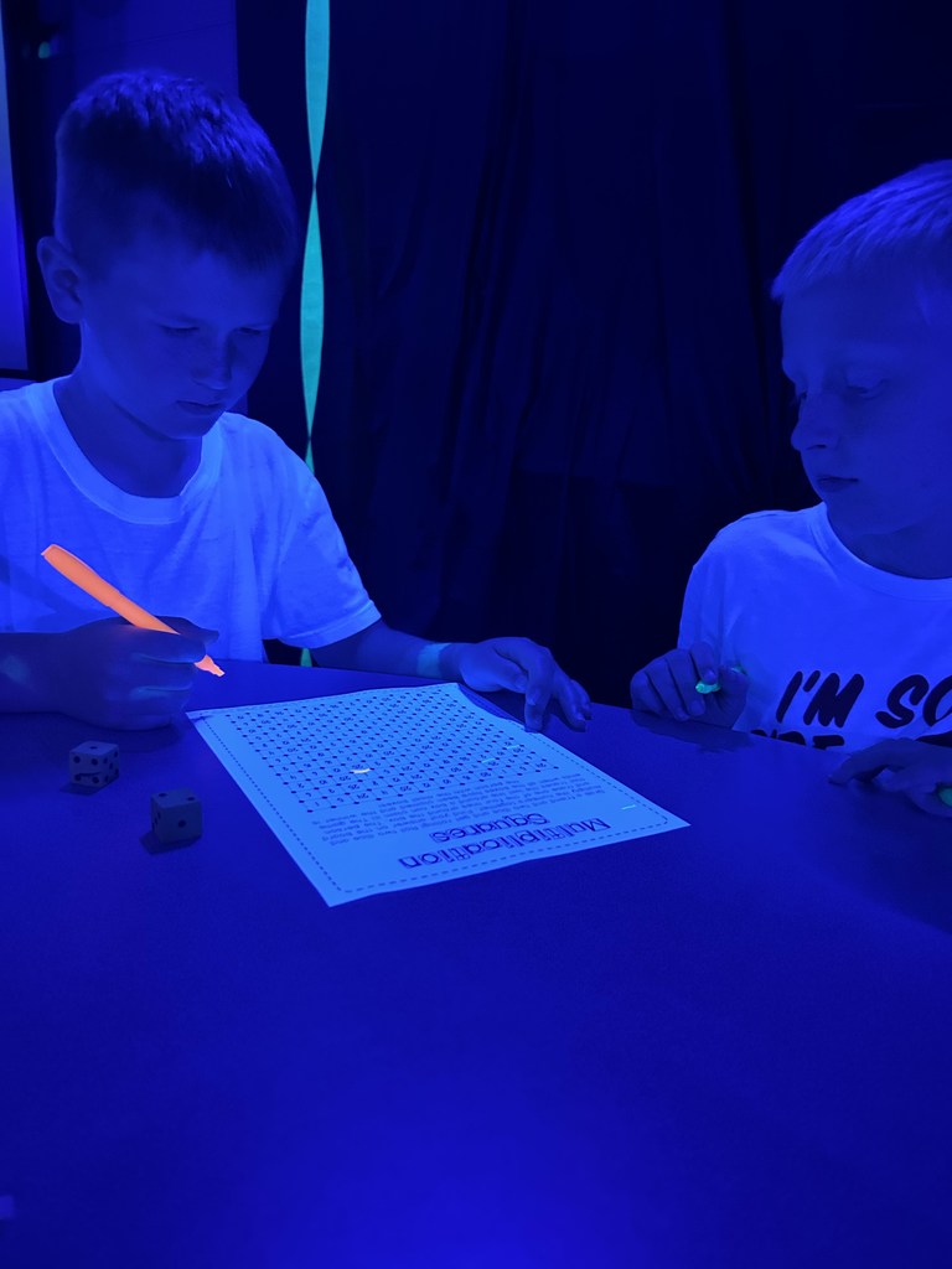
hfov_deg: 53.1
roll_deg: -4.1
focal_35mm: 26
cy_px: 634
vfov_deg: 67.3
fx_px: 953
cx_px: 476
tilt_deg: -14.4
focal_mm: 5.7
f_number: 1.5
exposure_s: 1/15
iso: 1000
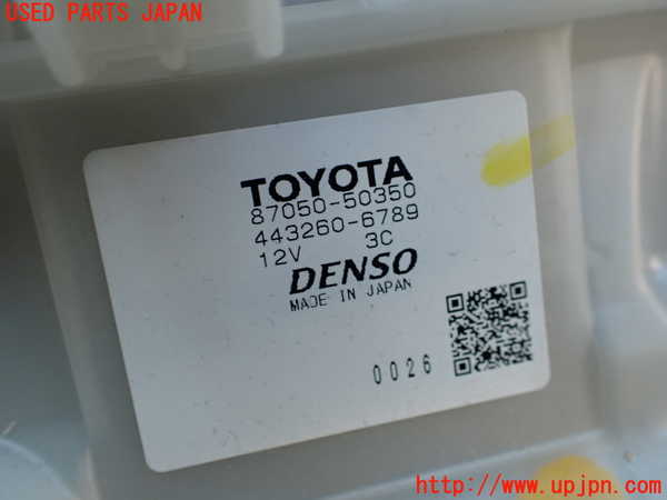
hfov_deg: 60.0
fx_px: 578
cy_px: 250
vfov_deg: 46.8
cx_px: 334
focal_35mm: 30
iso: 250
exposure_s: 1/125
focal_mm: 5.4
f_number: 2.3
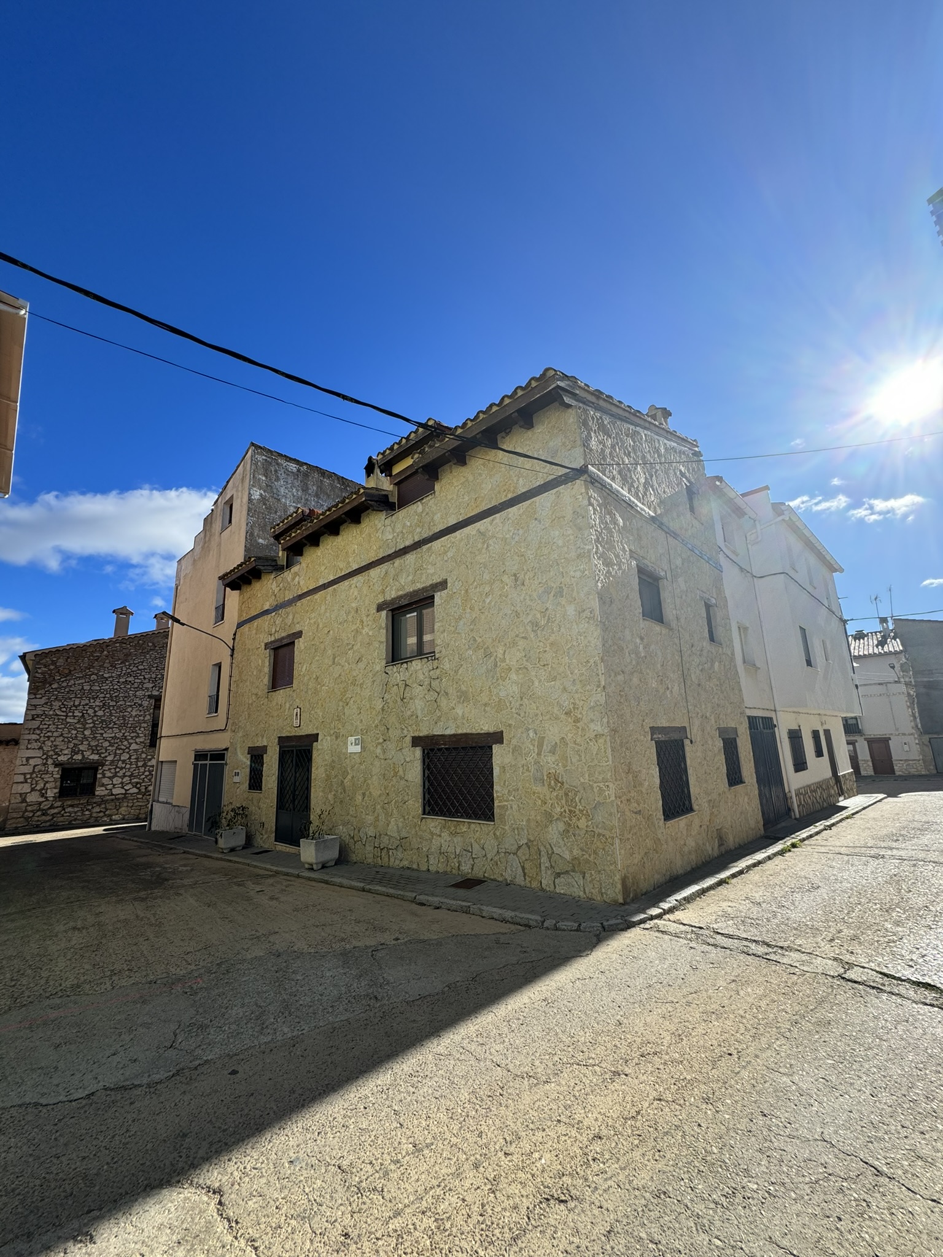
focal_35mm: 14
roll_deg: +2.1
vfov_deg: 102.1
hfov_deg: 85.7
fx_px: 509
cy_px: 628
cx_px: 472
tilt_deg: +12.9
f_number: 2.2
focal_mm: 2.22
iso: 50
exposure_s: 1/1078
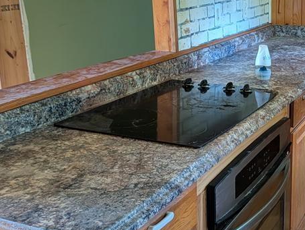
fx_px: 476
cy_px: 103
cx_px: 235
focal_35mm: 54
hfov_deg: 34.6
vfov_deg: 27.1
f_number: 1.68
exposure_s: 1/92.4
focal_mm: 6.9
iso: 1270
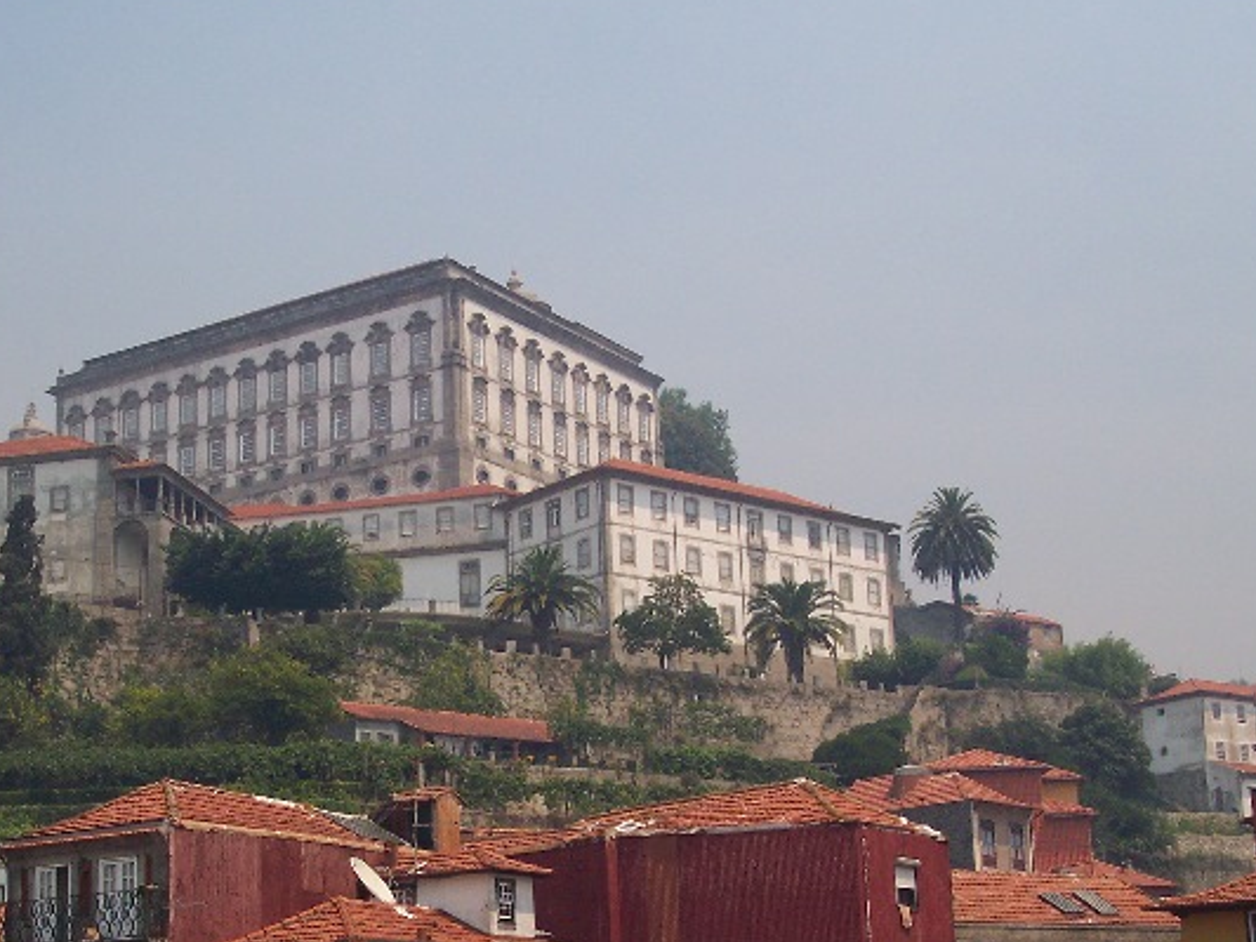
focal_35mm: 57
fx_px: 2069
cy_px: 601
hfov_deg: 33.7
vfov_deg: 25.6
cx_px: 497
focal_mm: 8
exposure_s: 1/1000
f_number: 4.8
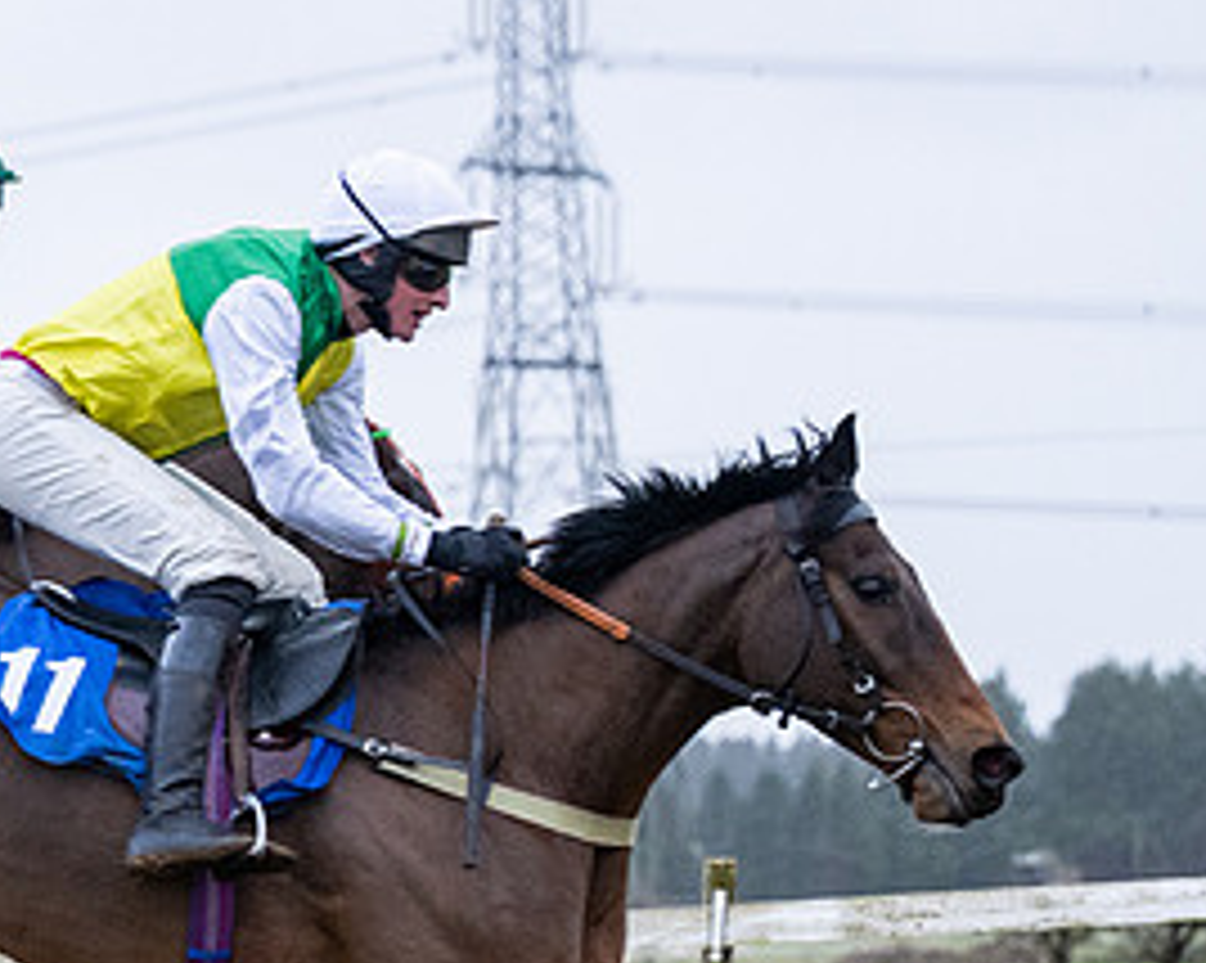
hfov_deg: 6.1
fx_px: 11092
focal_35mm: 311
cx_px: -754
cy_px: 1055
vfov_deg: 5.0
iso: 1250
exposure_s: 1/1600
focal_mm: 86
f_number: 3.5
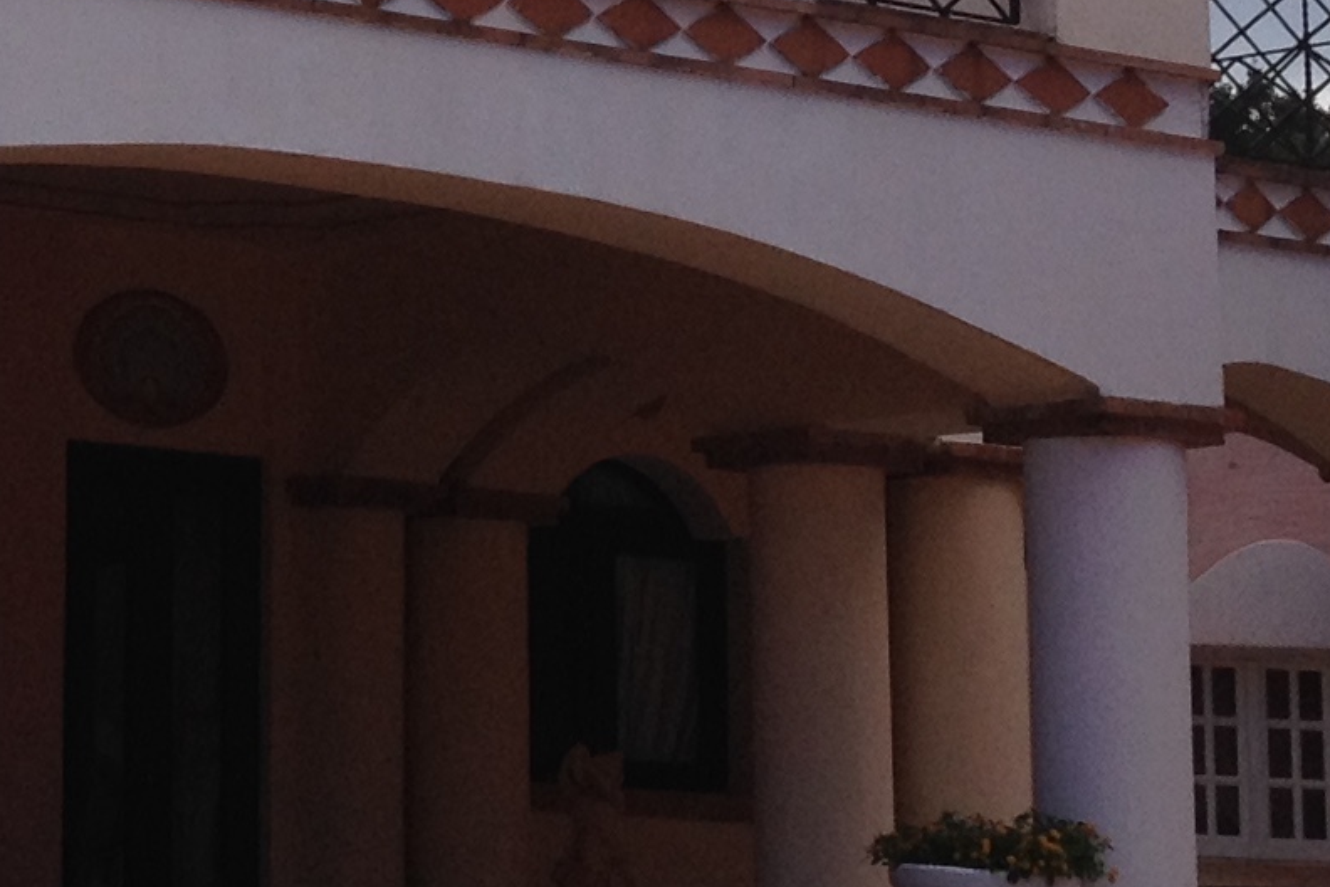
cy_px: -62
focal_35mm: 150
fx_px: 5541
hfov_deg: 13.3
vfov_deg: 9.1
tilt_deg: +8.7
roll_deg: -0.7
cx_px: -237
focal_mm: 4.28
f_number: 2.4
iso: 50
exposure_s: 1/1534
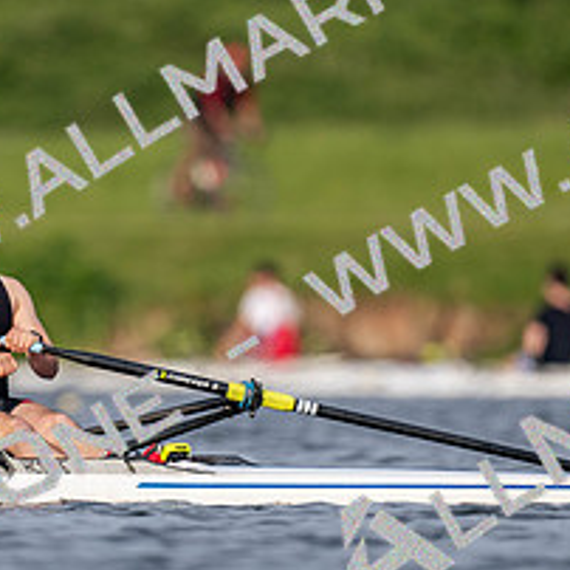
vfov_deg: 1.2
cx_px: 99
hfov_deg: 1.2
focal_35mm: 1464
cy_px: 363
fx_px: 27274
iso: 250
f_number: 4
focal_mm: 600
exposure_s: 1/2500
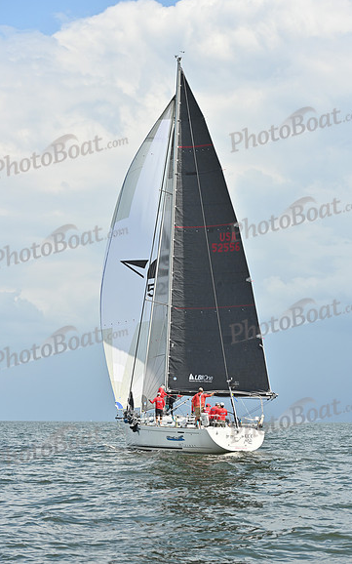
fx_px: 1336
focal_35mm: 87
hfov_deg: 15.0
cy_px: 282
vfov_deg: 23.8
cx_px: 179
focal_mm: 85
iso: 320
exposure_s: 1/1600
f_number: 8
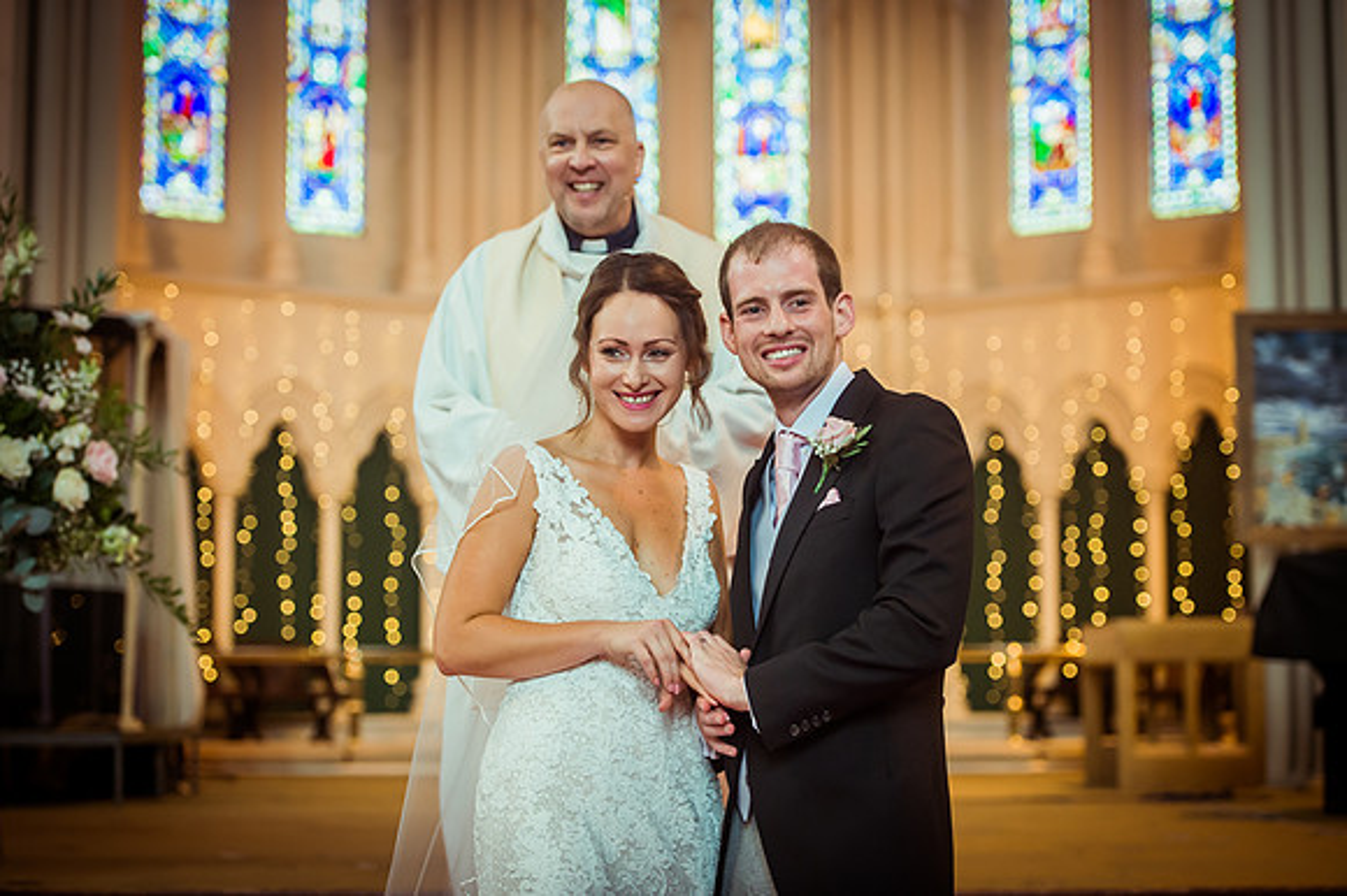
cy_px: 448
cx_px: 674
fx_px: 2618
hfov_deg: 28.9
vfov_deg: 19.4
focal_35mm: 70
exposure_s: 1/320
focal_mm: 70
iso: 2200
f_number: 2.8
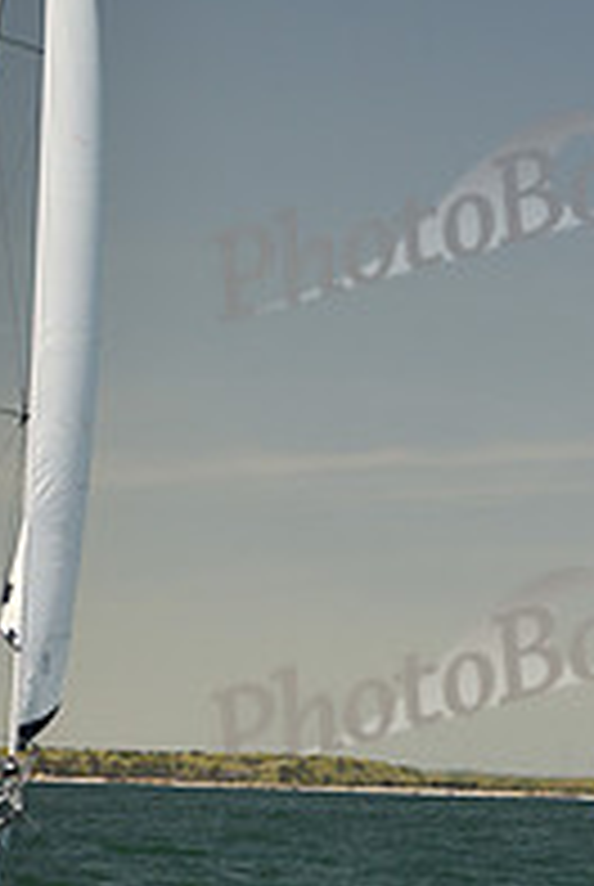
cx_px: -20
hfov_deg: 6.7
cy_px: 36
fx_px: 5080
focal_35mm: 206
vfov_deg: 9.9
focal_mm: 70
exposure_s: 1/800
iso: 250
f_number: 5.6
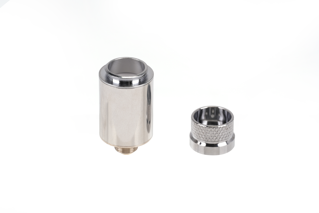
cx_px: 160
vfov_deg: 13.0
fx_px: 930
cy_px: 106
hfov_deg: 19.5
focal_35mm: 105
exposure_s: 1/160
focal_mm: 105
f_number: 14
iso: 125
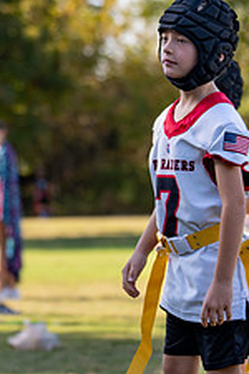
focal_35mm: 264
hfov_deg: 5.2
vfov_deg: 7.8
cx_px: -137
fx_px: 2739
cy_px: 192
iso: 200
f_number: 2.8
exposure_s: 1/1000
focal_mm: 76
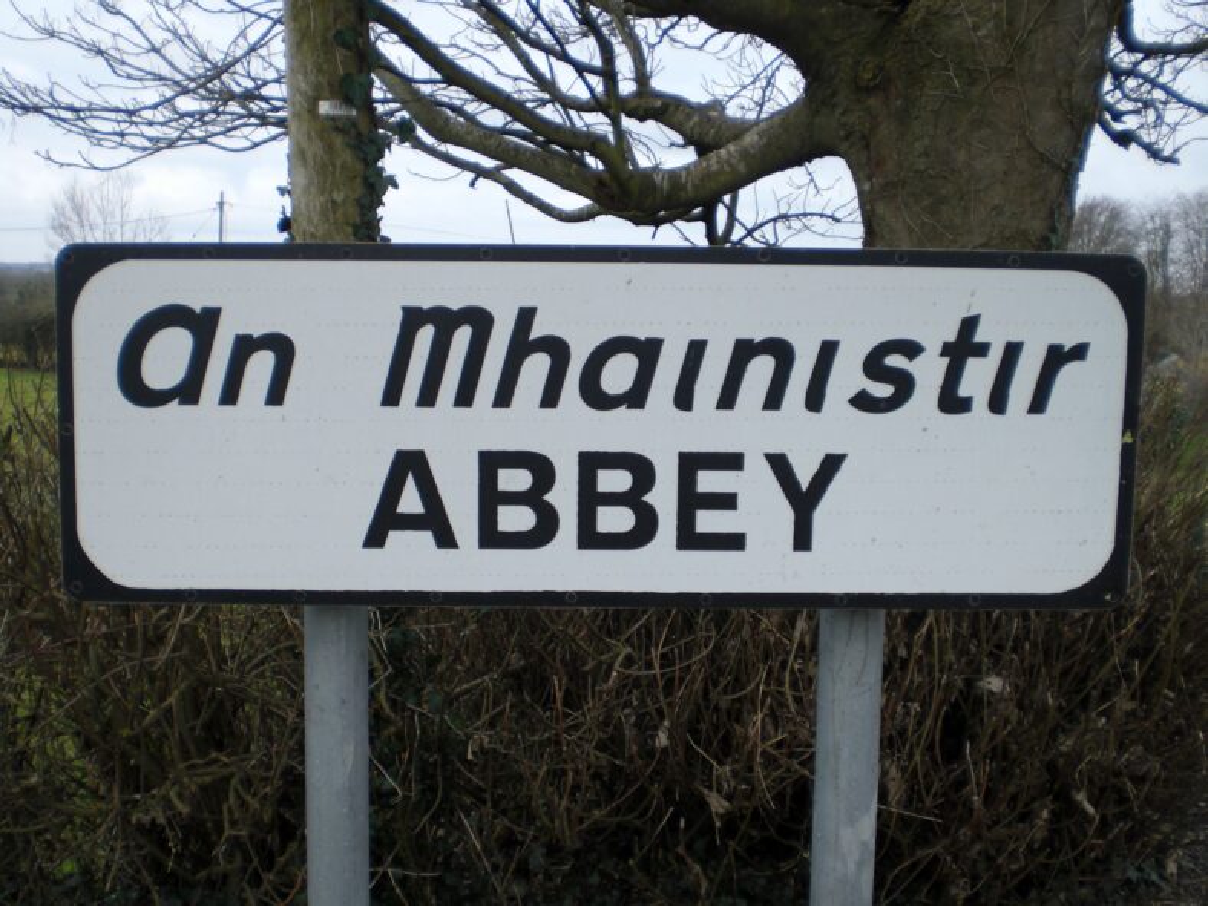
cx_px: 604
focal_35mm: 38
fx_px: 1326
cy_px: 453
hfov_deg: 49.0
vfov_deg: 37.7
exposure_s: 1/160
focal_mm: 6.3
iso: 50
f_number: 3.1
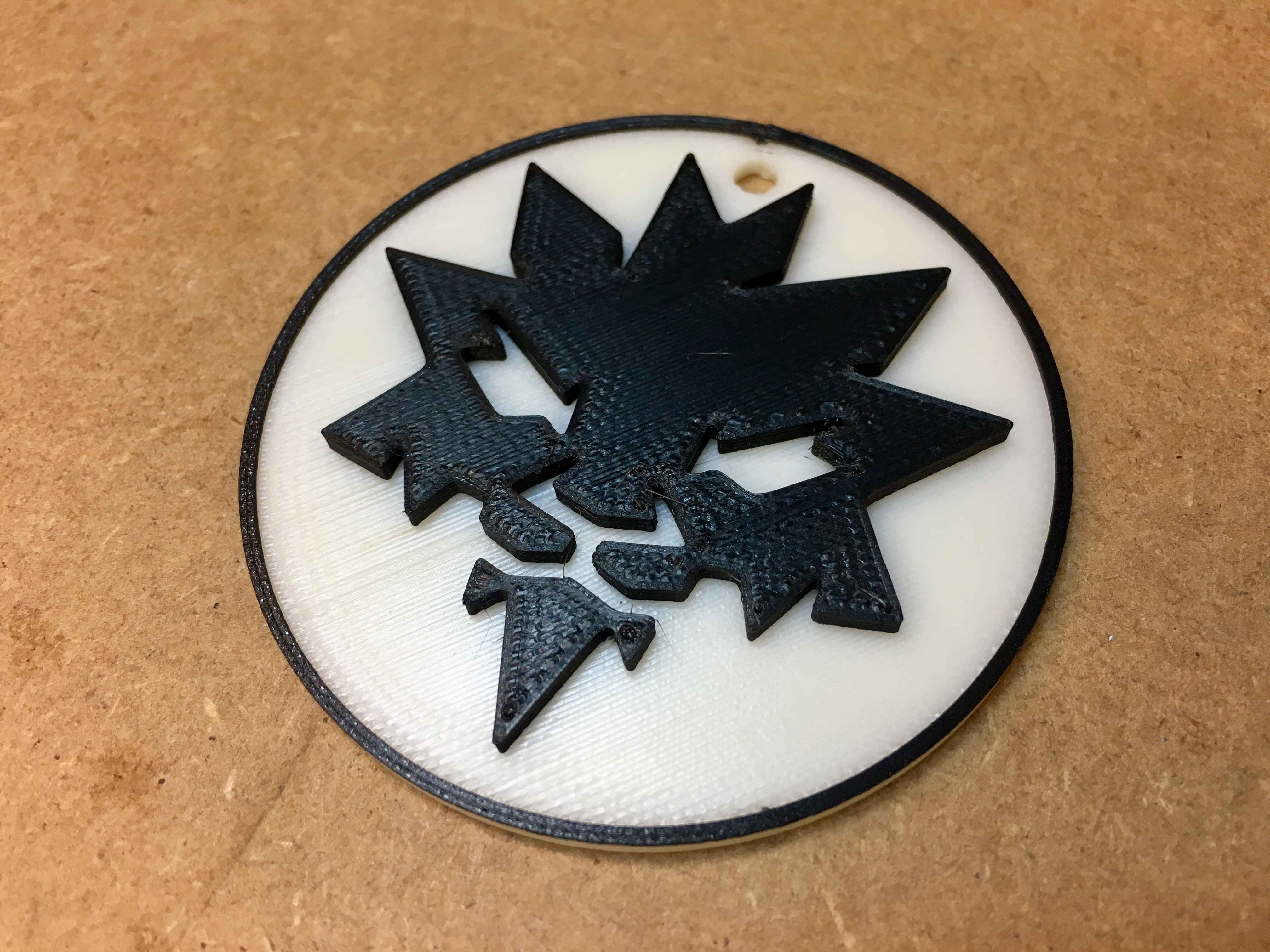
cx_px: 635
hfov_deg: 61.7
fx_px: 1064
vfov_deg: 48.2
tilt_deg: -62.2
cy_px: 476
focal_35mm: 29
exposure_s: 1/33
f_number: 2.2
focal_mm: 4.15
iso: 40
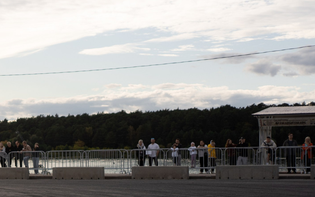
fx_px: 884
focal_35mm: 103
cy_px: 196
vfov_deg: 12.5
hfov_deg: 18.4
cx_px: -122
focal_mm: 35
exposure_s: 1/3200
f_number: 2.2
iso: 100
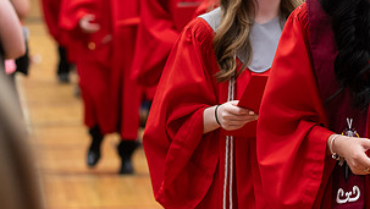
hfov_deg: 9.7
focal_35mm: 220
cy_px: 134
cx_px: 386
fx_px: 2160
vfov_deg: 5.5
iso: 1000
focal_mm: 85
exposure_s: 1/200
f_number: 2.8
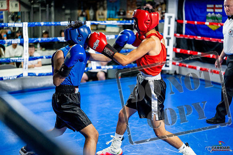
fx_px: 350
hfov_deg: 36.9
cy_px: 78
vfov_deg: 25.1
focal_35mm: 54
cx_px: 116
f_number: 2
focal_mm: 54
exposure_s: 1/800
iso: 4000
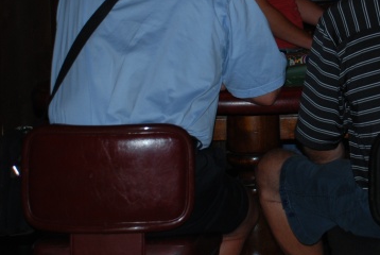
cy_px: 16
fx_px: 1417
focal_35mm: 134
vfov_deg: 10.2
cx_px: 390
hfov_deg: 15.0
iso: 200
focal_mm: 40
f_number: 4.5
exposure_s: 1/60
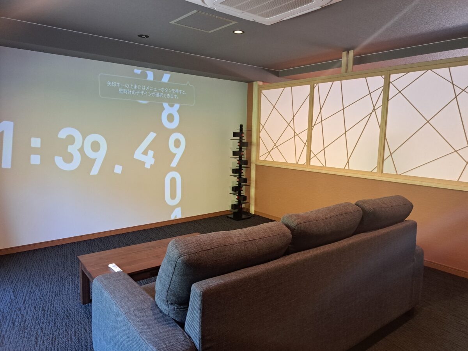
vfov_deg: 56.8
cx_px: 234
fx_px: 324
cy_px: 176
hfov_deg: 71.6
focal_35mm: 24
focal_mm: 5.23
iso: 320
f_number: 1.8
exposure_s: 1/50
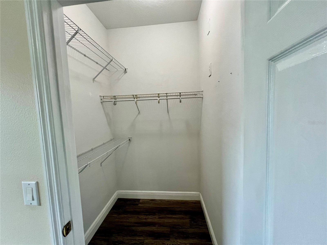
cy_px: 122
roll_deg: +2.0
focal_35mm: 13
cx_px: 164
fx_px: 123
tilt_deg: -4.2
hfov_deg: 106.2
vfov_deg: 89.9
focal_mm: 1.57
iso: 200
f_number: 1.8
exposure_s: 1/120
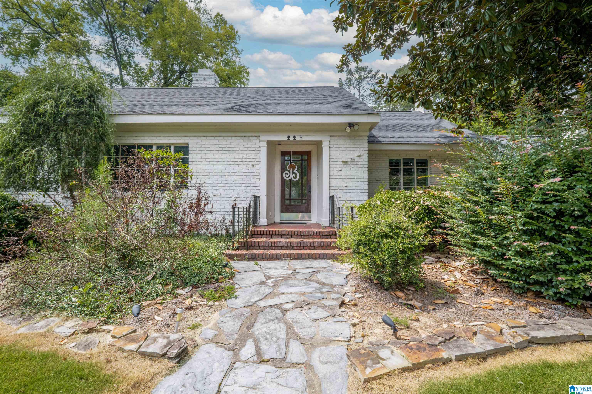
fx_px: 247
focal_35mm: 15
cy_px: 197
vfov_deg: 77.3
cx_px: 296
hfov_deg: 100.4
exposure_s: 1/750
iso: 1250
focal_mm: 10
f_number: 7.1
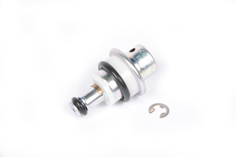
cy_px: 78
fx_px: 1964
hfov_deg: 6.9
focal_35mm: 300
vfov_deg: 4.6
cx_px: 118
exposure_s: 1/200
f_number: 25
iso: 125
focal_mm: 200
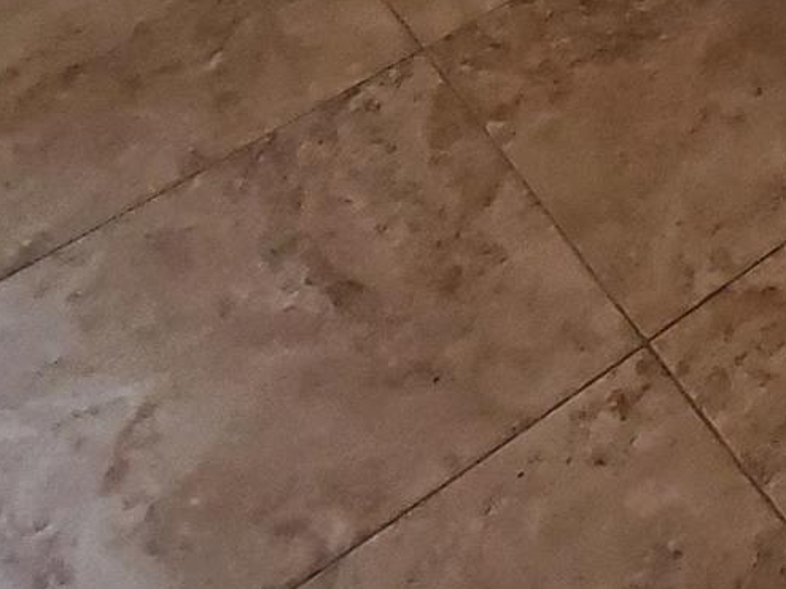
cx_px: 1515
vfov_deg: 11.4
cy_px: -1153
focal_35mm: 79
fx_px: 1793
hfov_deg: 18.1
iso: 160
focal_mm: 1.8
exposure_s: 1/59
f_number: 2.2
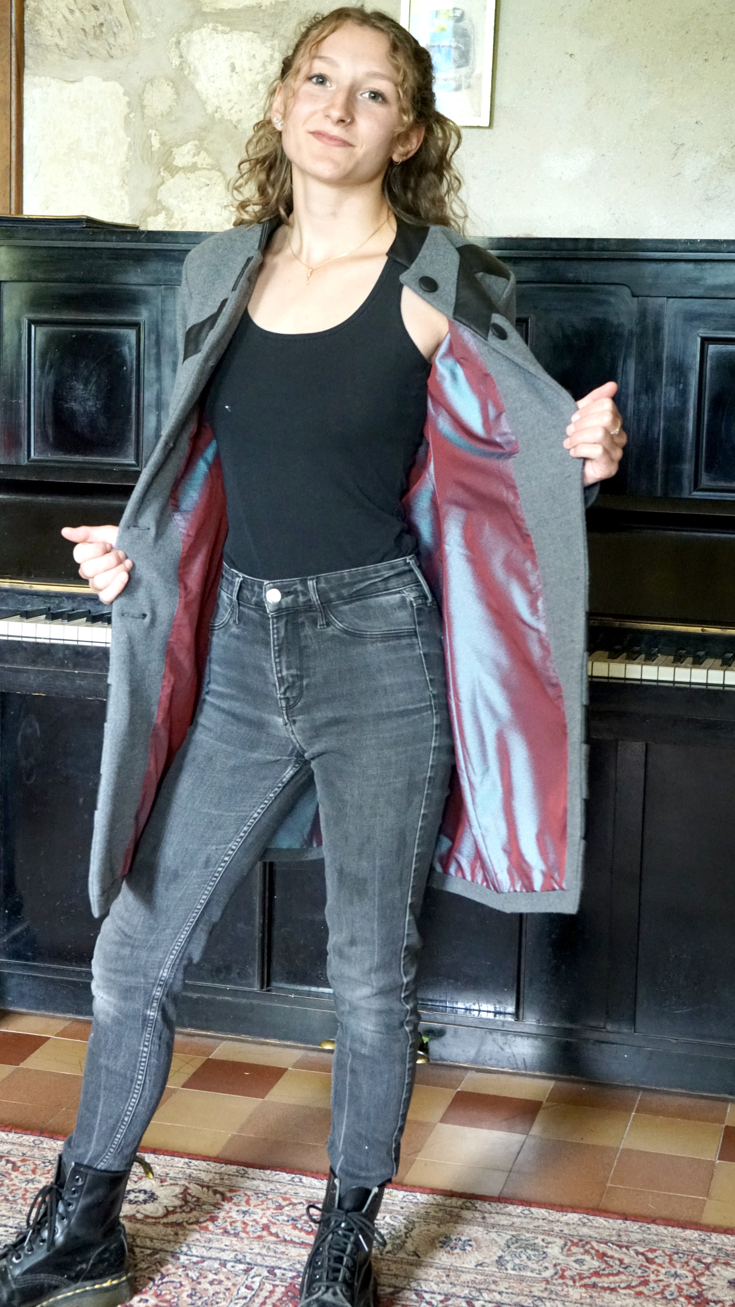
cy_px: 654
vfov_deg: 43.7
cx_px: 291
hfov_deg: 25.4
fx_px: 1629
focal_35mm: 47
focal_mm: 44
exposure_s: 1/30
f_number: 7.1
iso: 6400
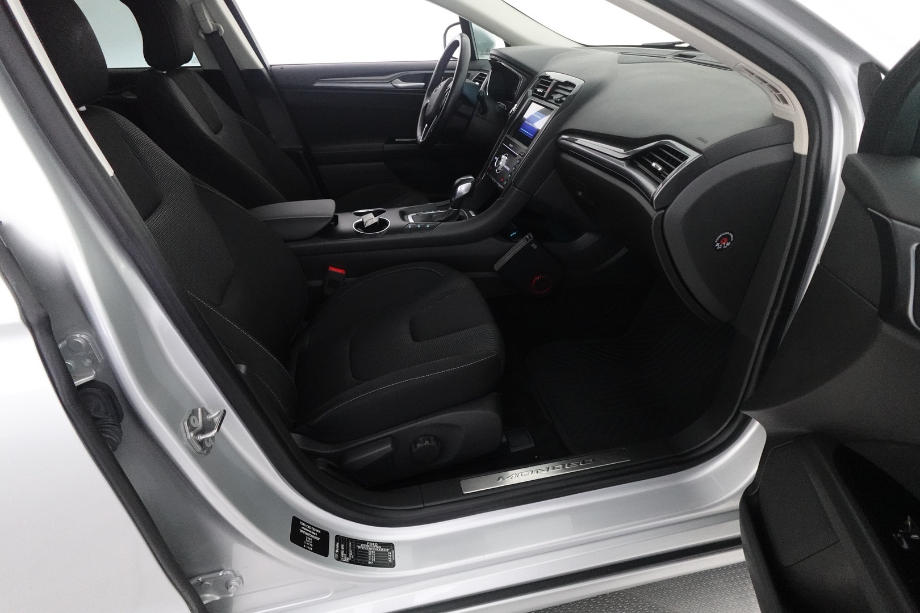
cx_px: 460
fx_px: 511
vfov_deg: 61.9
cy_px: 306
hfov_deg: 84.0
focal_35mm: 20
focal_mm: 7.6
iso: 2000
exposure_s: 1/100
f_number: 2
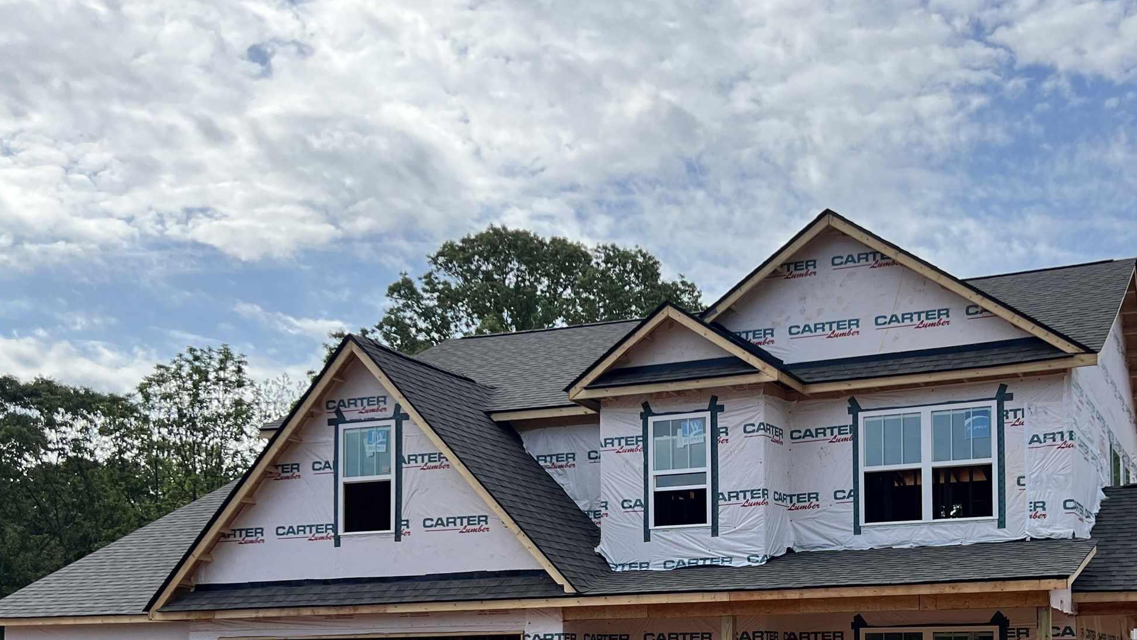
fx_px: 1357
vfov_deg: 25.6
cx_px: 728
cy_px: 594
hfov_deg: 45.0
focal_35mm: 45
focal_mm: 5.7
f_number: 1.5
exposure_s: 1/5076
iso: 50
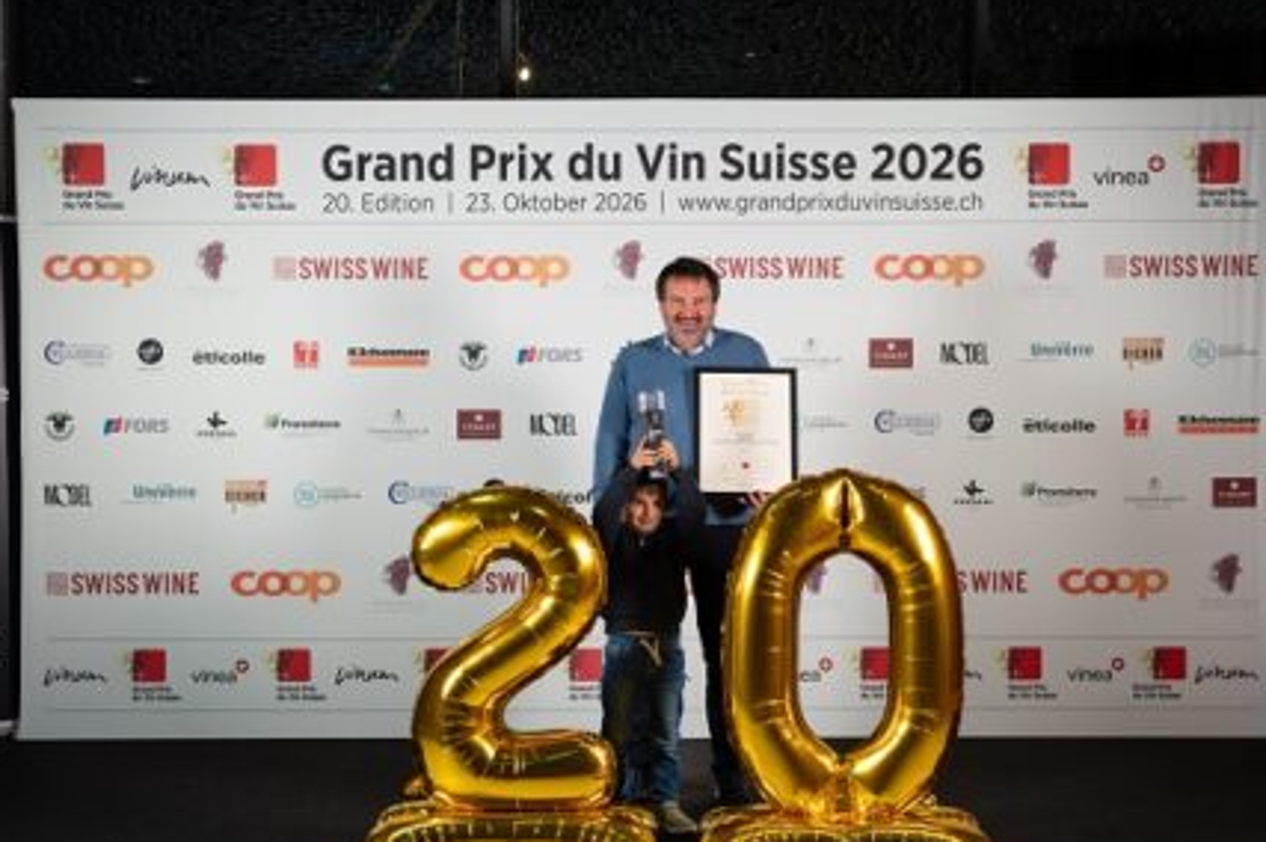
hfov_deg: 43.6
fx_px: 1581
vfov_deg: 29.8
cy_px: 455
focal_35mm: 45
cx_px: 649
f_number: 3.5
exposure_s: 1/125
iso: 500
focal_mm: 40
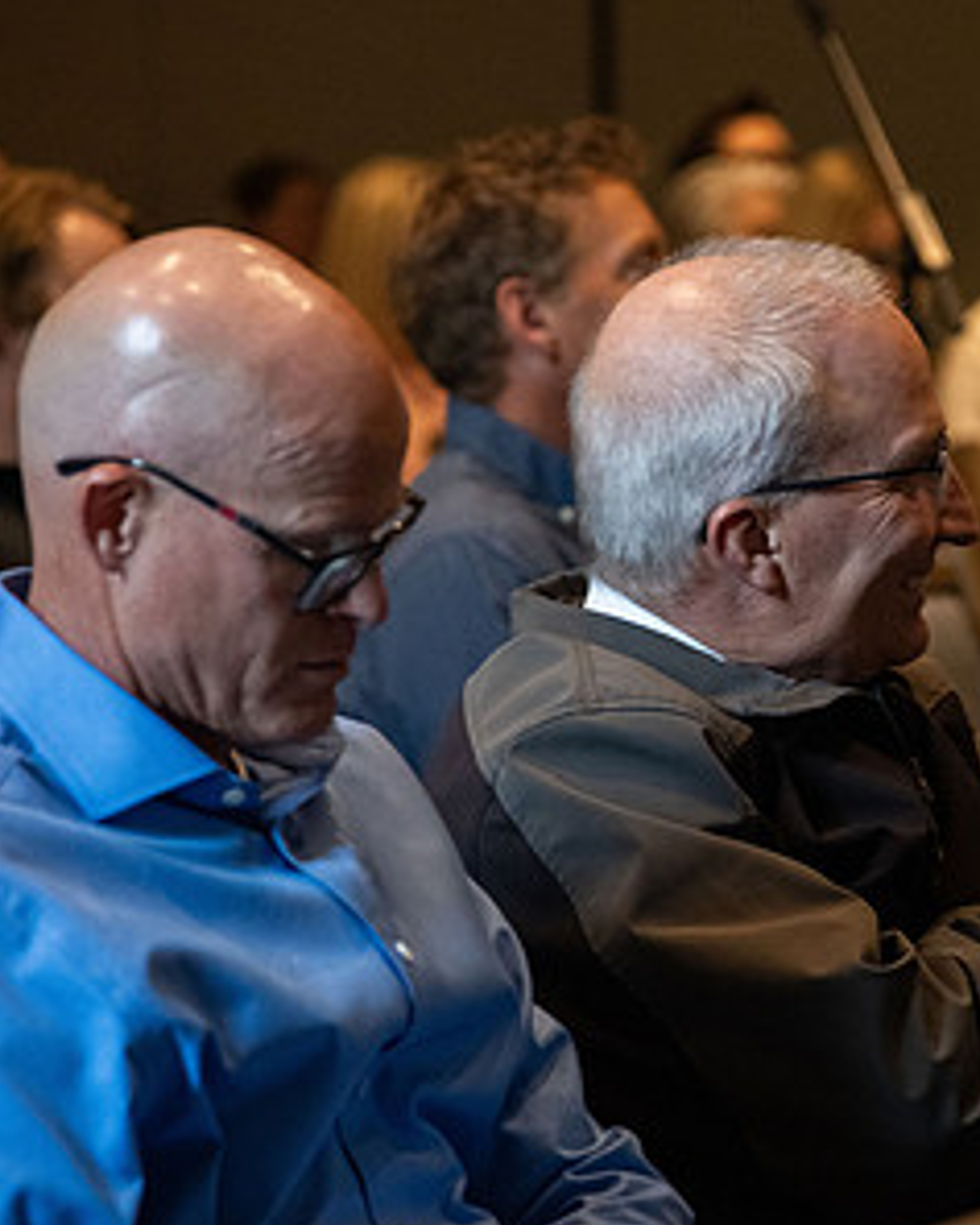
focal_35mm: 206
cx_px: 835
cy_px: 660
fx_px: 7465
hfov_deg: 7.5
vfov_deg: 9.4
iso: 2000
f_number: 4
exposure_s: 1/250
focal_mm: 112
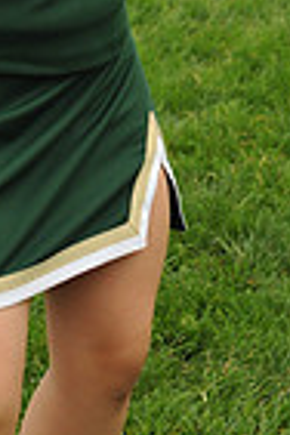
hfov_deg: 6.1
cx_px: 37
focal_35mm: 226
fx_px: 2731
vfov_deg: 8.8
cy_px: -302
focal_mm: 55
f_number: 4
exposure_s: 1/2000
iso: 800
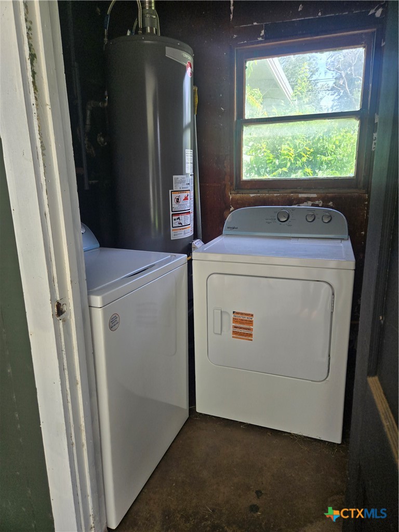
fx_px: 353
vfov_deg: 73.9
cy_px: 266
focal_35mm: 23
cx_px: 200
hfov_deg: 58.9
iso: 40
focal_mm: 5.4
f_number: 1.8
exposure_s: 1/180
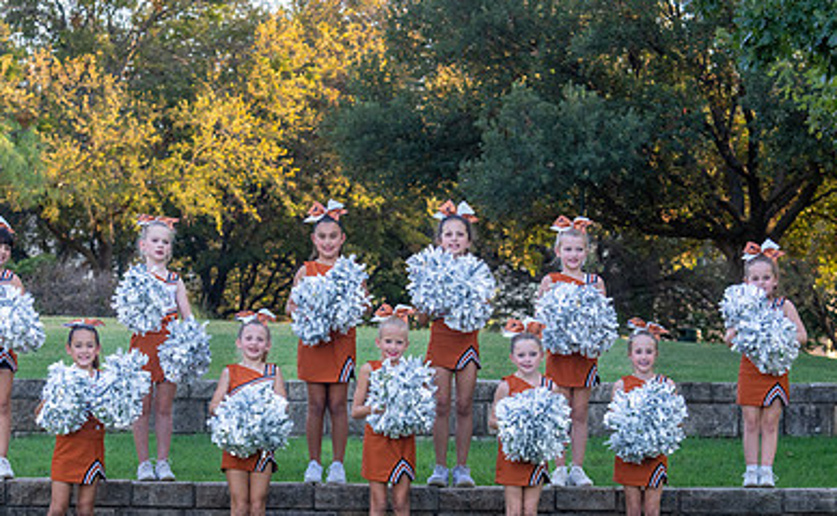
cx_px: 330
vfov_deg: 11.0
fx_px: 2658
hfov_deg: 17.9
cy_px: 423
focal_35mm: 117
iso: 500
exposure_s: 1/400
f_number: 4
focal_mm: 70
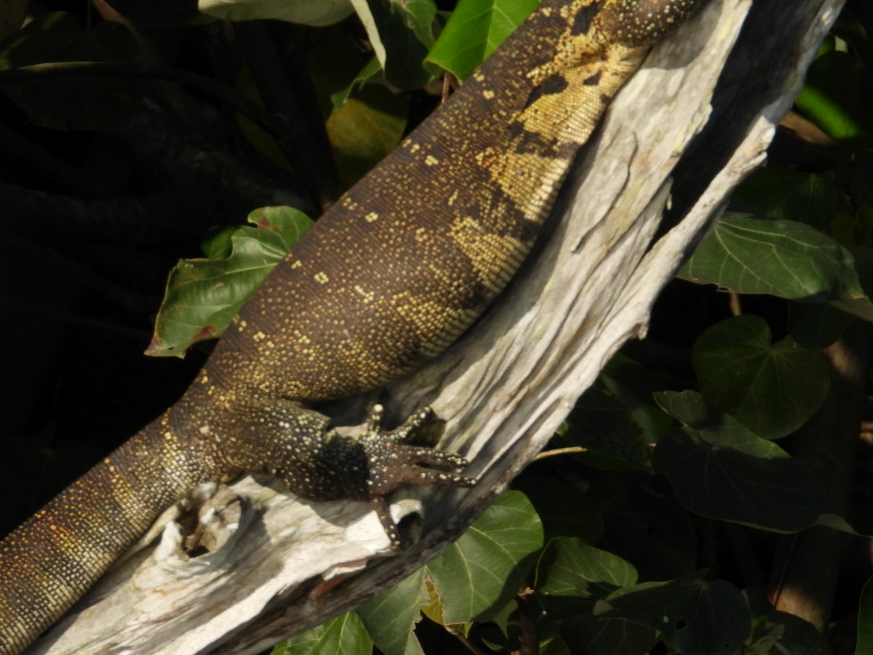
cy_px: 193
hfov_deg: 2.2
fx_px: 22877
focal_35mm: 907
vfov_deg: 1.6
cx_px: 256
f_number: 5
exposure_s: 1/640
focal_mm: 98.1
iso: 100
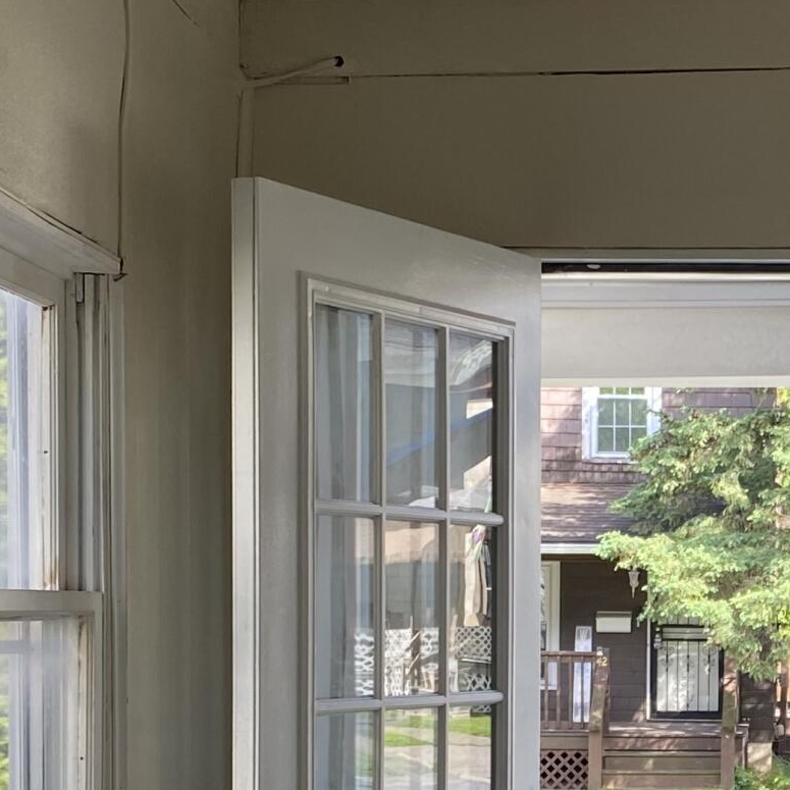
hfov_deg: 19.0
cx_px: 798
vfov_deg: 19.2
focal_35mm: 89
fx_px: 2298
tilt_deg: -1.9
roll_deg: -0.9
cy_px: 678
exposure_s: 1/177
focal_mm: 4.25
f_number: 1.8
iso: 32
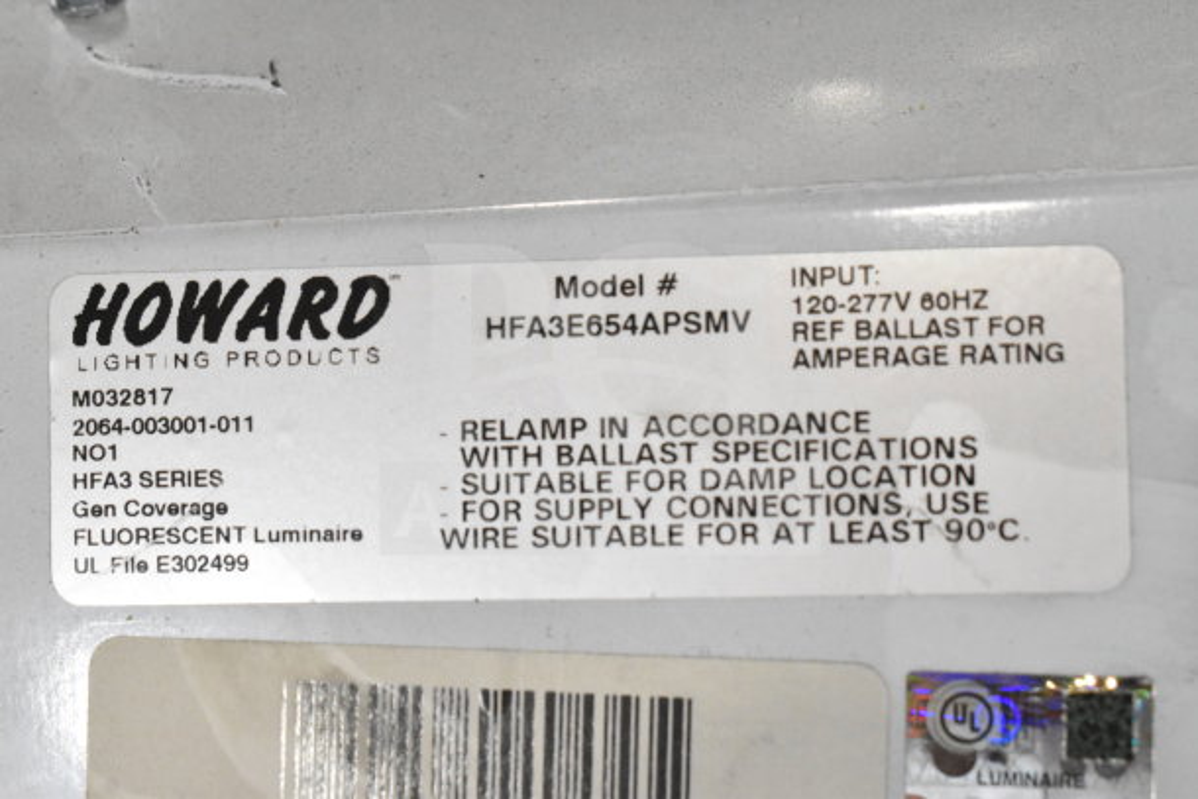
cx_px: 599
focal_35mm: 75
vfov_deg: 18.2
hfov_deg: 27.0
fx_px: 2496
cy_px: 400
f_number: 13
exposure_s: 1/640
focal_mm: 50
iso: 6400
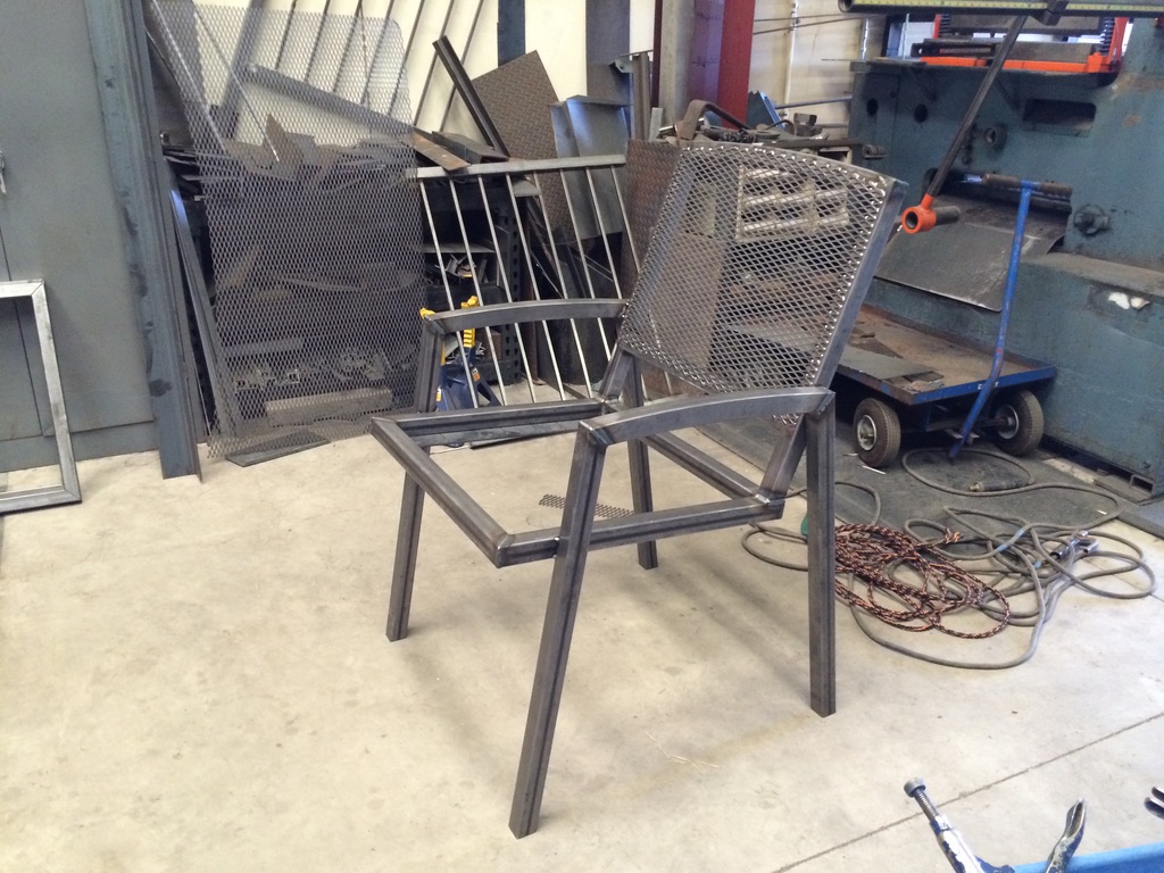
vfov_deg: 46.8
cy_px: 436
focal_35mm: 30
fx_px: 1009
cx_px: 582
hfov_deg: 60.0
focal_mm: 4.12
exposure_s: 1/30
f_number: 2.2
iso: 320
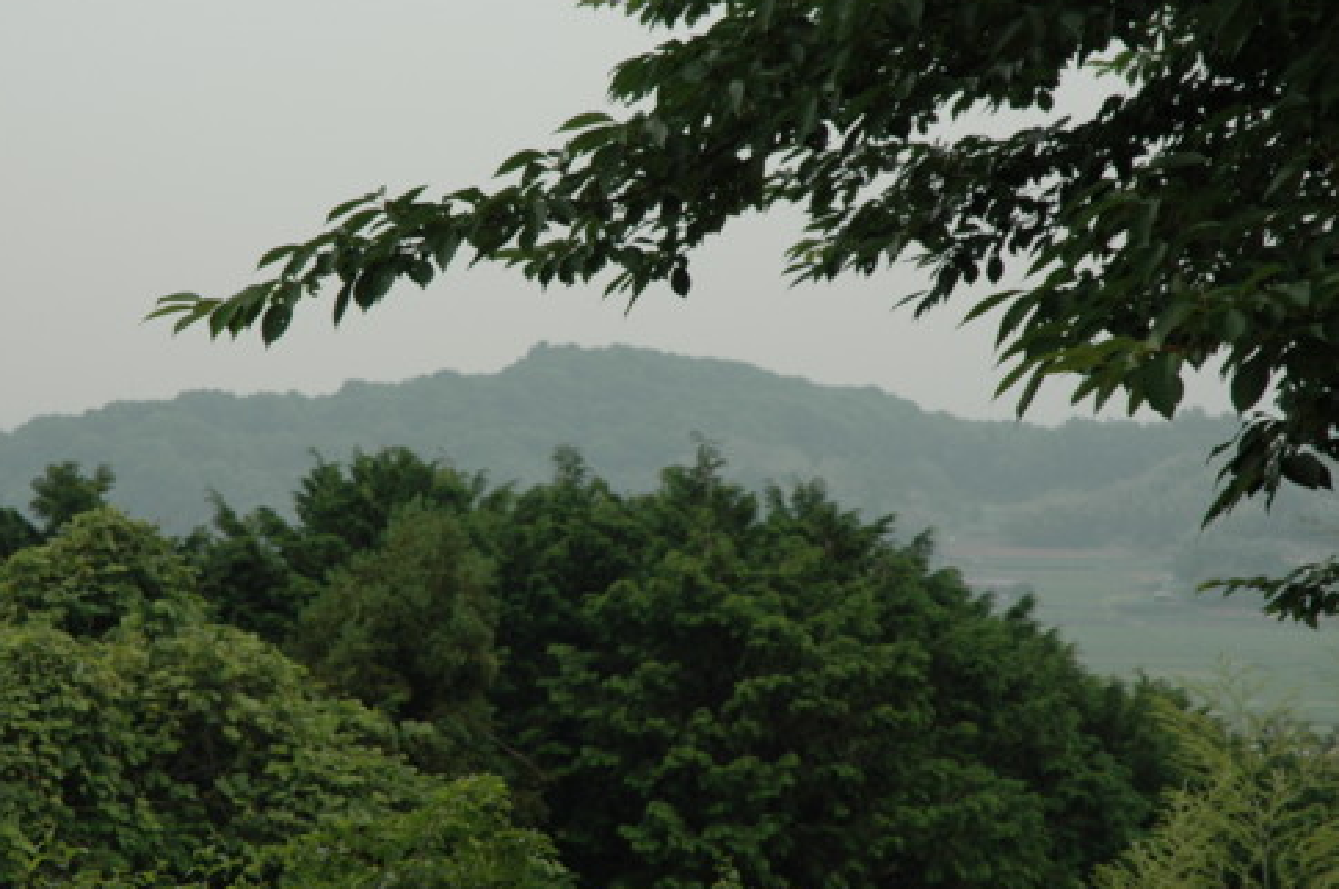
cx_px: 547
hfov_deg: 15.8
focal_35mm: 130
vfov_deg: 10.5
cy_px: 399
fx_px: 4829
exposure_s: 1/320
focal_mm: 70
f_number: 10
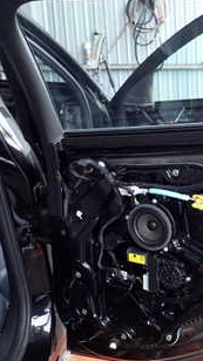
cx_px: 263
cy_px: 158
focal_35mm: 53
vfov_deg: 39.1
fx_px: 508
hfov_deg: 20.6
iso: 200
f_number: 2
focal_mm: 4.5
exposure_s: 1/60
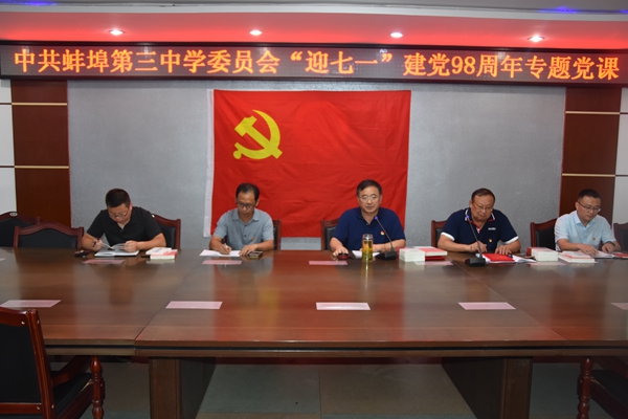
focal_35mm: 33
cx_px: 314
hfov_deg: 57.2
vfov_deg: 40.0
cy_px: 210
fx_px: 576
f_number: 3.8
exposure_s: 1/60
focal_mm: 22
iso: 500
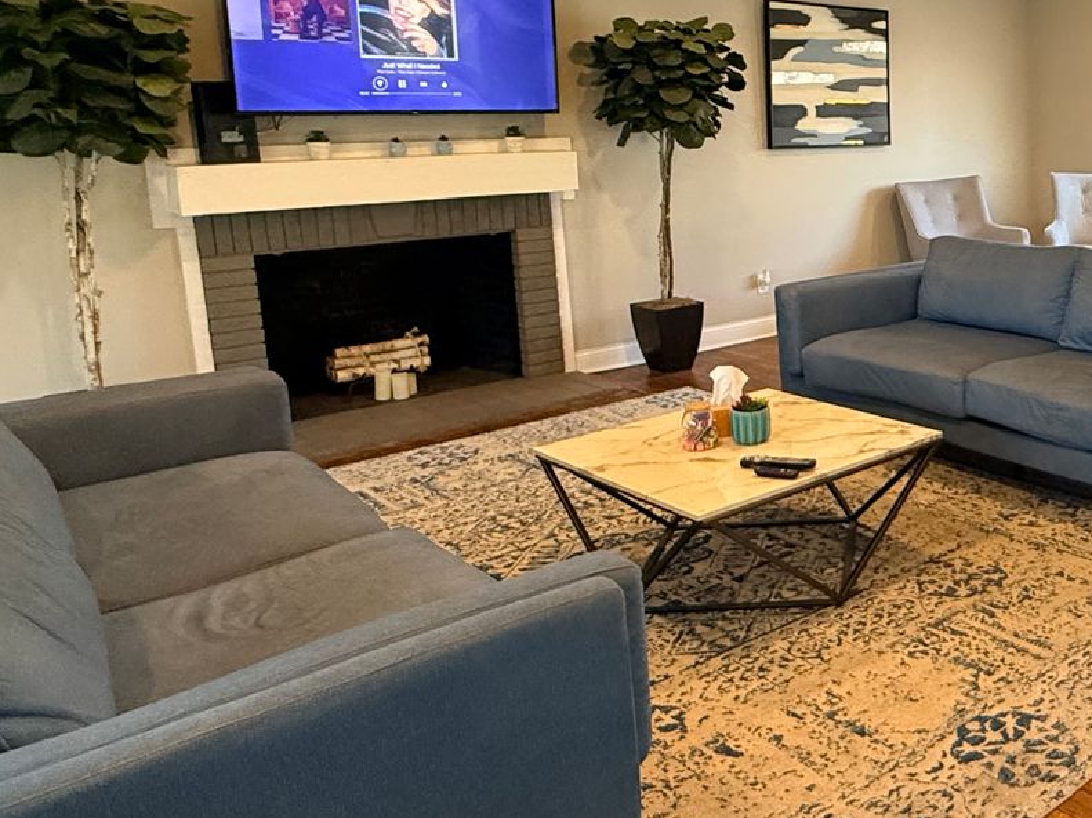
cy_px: 276
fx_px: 1072
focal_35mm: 34
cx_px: 994
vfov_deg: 41.3
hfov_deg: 48.0
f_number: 2.2
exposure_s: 1/120
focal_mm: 2.22
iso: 500
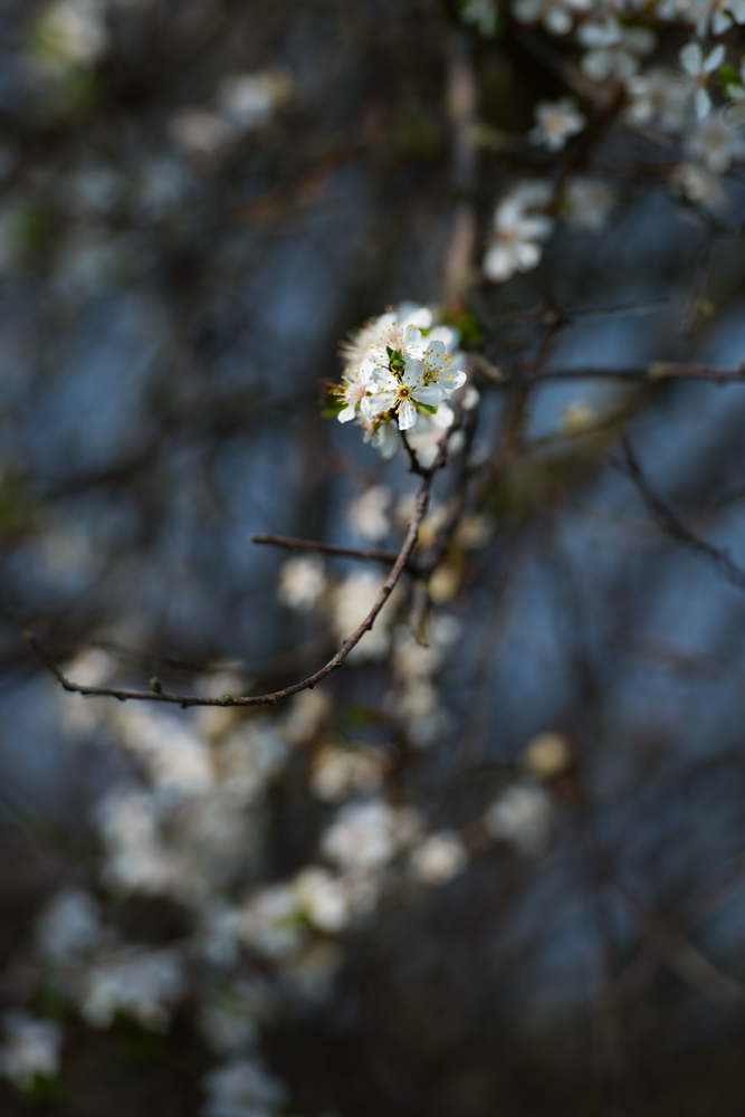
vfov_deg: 10.3
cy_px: 558
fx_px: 6206
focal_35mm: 200
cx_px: 372
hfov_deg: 6.9
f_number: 4.5
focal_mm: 200
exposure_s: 1/1250
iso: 100
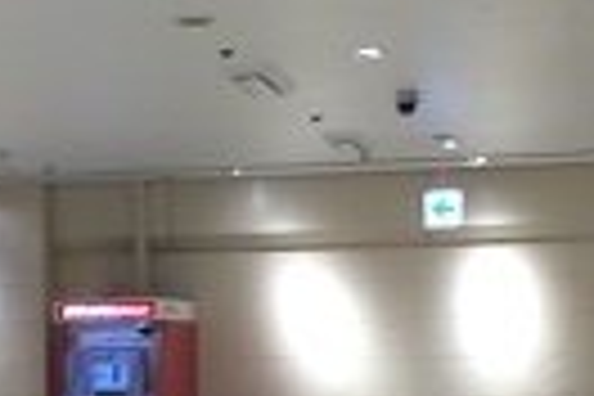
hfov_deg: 17.8
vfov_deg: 11.6
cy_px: 551
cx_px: 153
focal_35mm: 114
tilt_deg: -5.8
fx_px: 1881
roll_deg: +1.2
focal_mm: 4.15
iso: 50
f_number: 2.2
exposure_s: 1/50
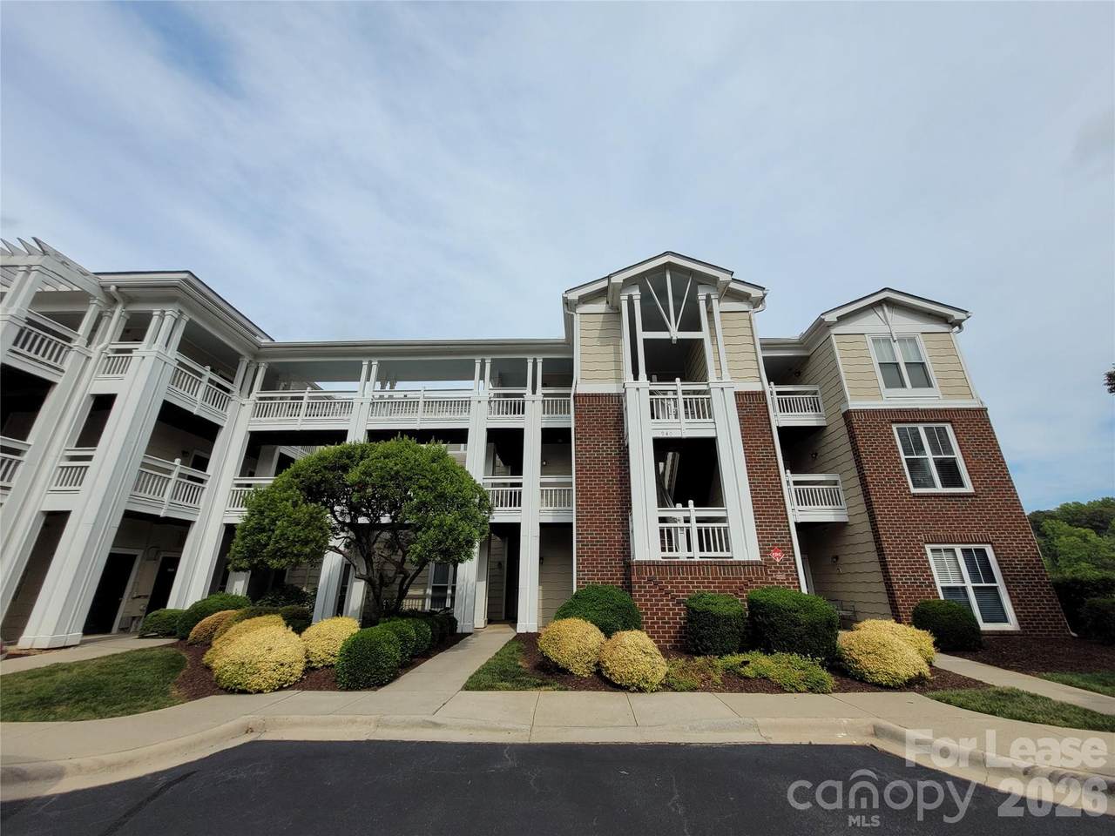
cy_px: 418
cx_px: 558
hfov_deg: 106.2
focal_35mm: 13
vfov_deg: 89.9
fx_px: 419
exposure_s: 1/2222
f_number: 2.2
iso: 40
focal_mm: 1.74
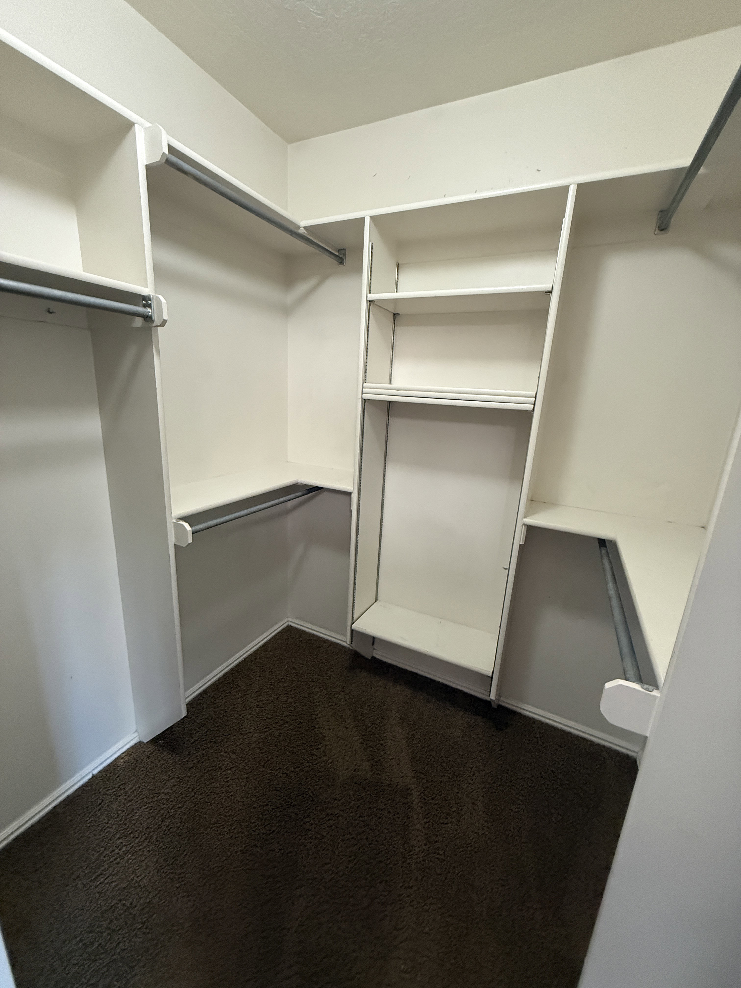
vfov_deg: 102.1
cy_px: 494
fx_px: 400
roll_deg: -3.4
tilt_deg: -14.1
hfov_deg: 85.7
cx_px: 370
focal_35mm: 14
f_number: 2.2
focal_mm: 2.22
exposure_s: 1/60
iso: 640
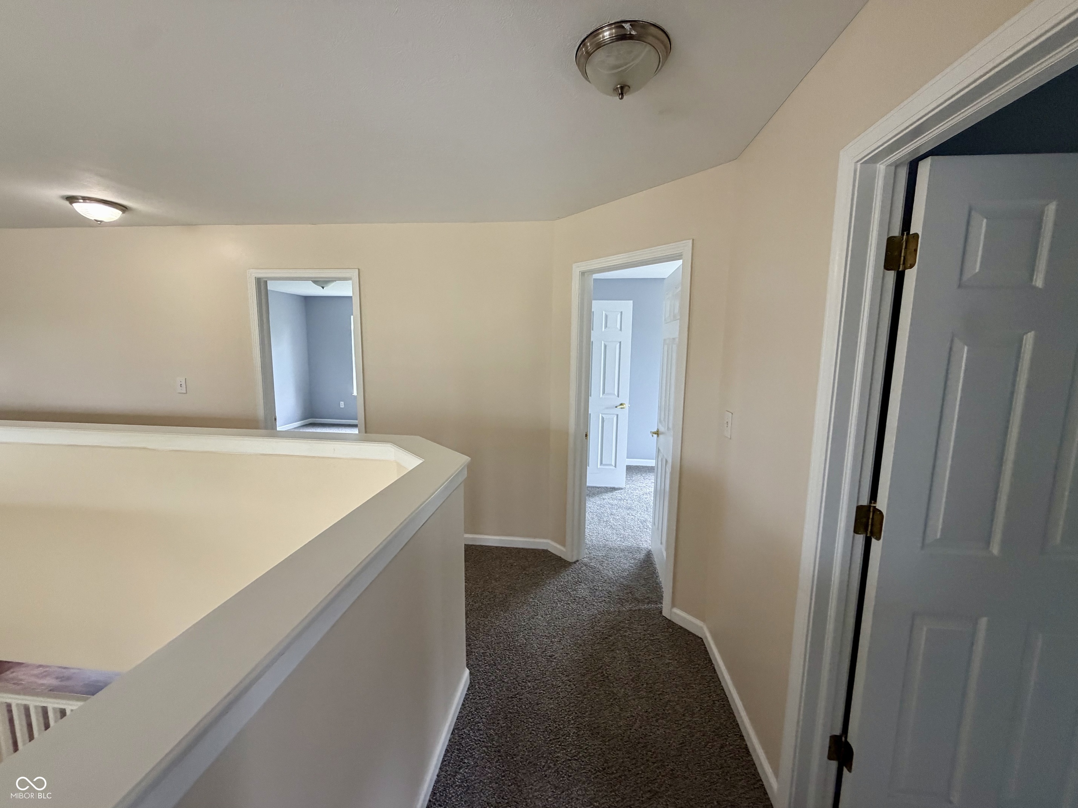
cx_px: 539
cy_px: 404
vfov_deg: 85.7
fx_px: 436
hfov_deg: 102.1
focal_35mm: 14
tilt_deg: -7.6
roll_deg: -0.8
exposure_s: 1/120
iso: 250
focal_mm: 2.22
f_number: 2.2
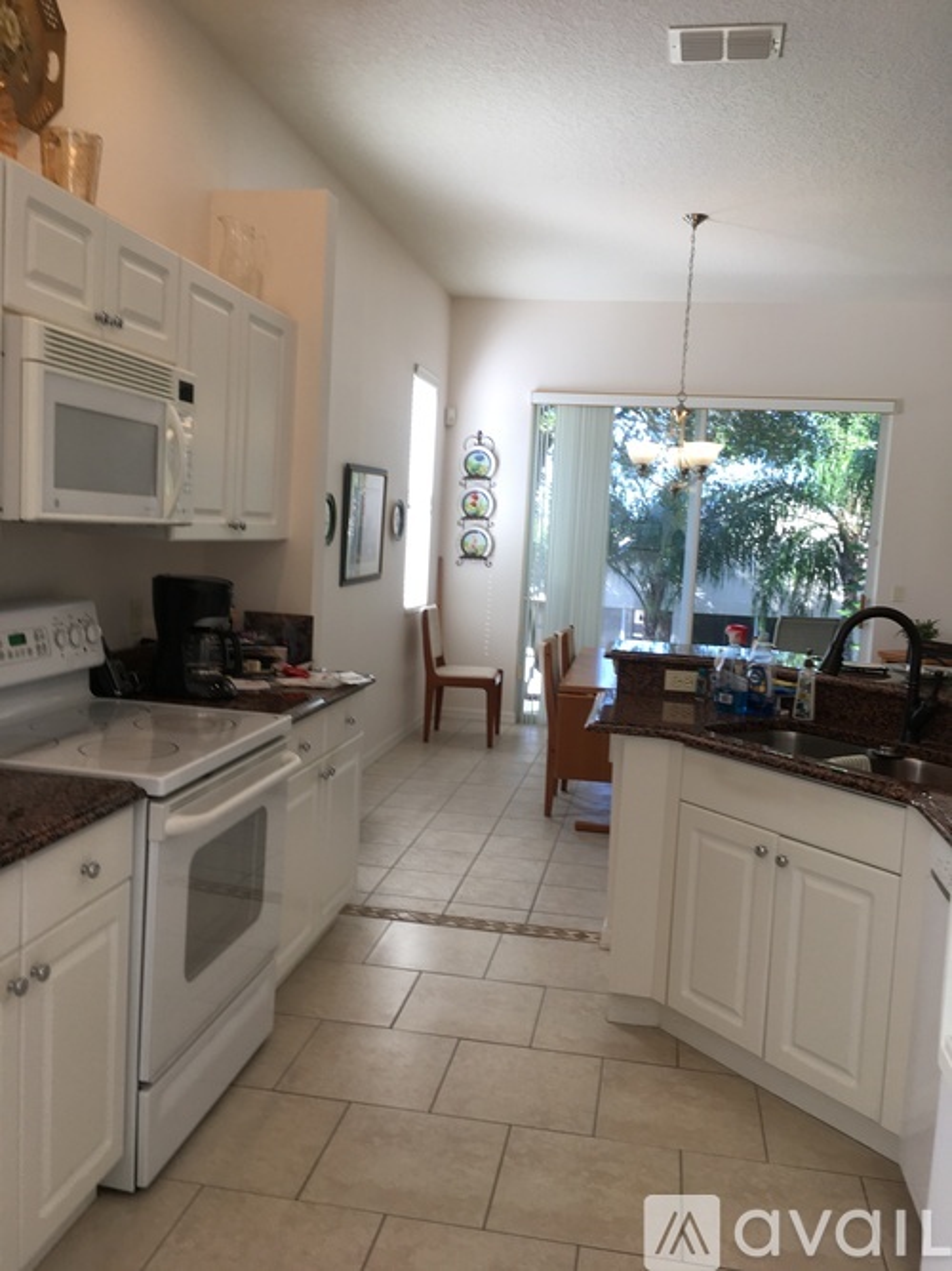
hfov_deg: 48.2
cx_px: 476
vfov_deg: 61.7
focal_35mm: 29
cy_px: 636
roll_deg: -3.3
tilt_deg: -9.6
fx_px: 1064
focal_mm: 4.15
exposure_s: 1/60
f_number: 2.2
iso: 25
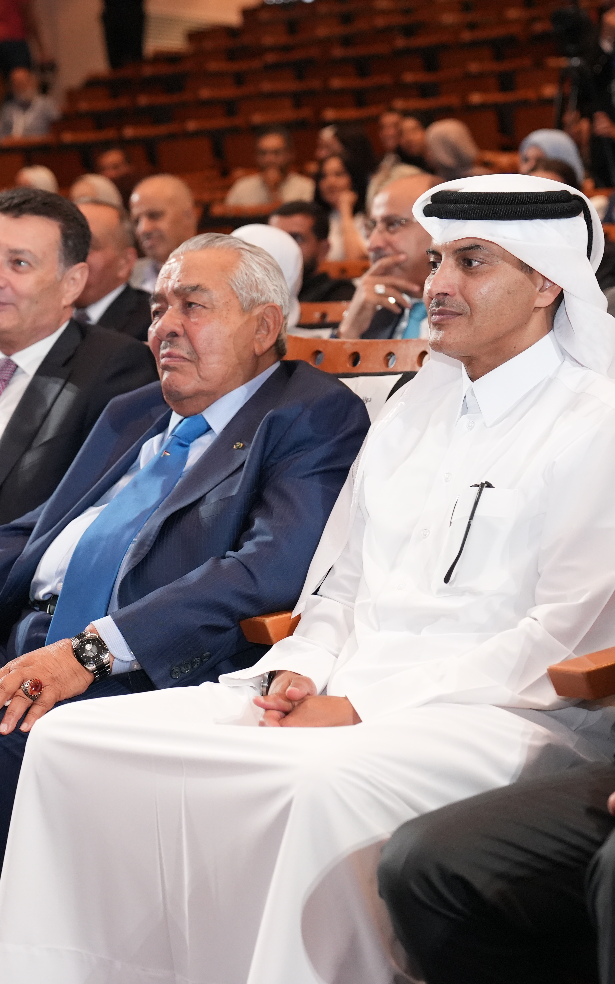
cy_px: 488
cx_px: 106
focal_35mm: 82
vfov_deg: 25.2
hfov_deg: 15.8
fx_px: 2199
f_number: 2.8
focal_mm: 53
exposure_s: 1/160
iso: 4000
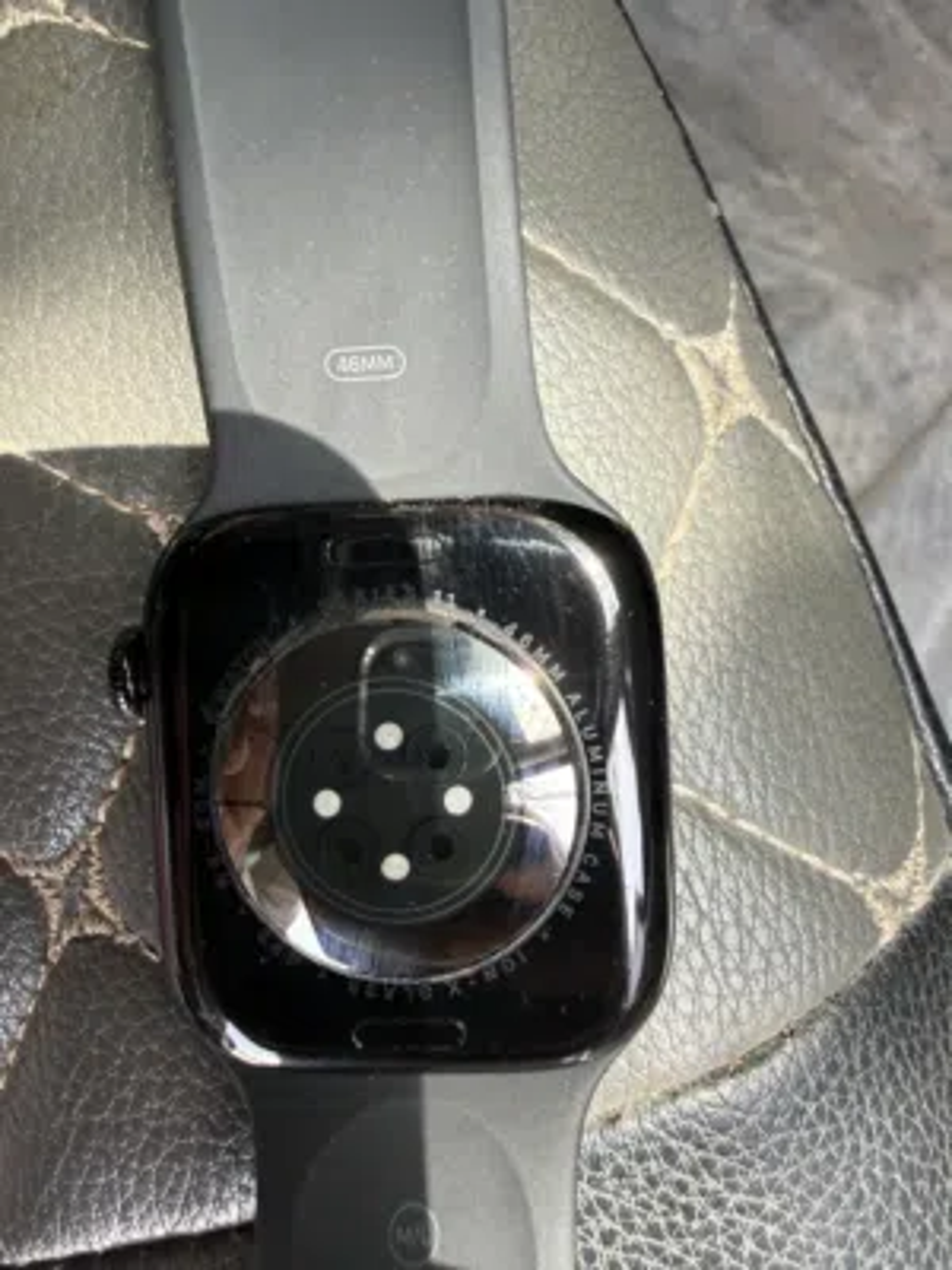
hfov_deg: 56.8
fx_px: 880
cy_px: 635
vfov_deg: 71.6
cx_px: 476
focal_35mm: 24
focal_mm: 2.22
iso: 64
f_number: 2.2
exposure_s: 1/99
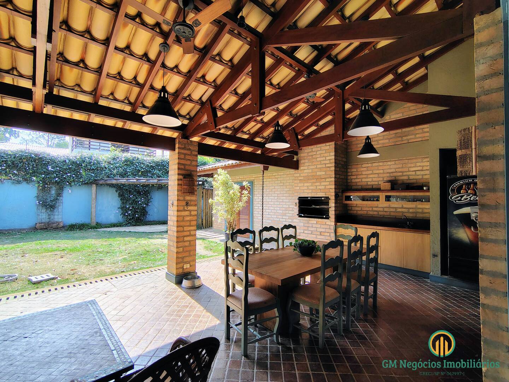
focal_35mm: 16
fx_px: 235
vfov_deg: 78.1
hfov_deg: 94.5
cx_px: 254
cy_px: 191
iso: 135
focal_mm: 2.13
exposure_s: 1/120
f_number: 2.2
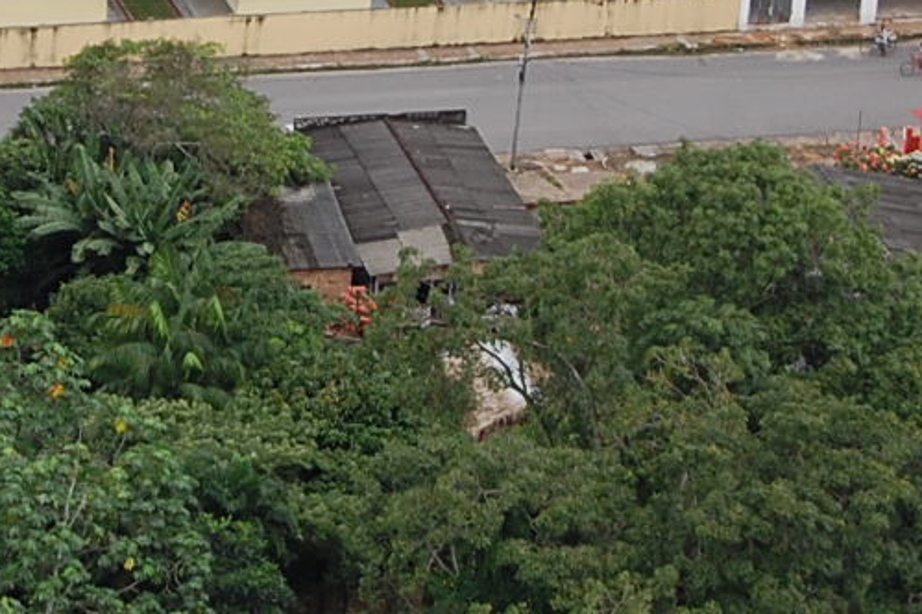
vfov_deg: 5.5
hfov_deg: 8.2
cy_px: -222
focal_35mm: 249
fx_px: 6360
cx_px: -83
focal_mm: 55
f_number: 5.6
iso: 400
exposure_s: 1/640
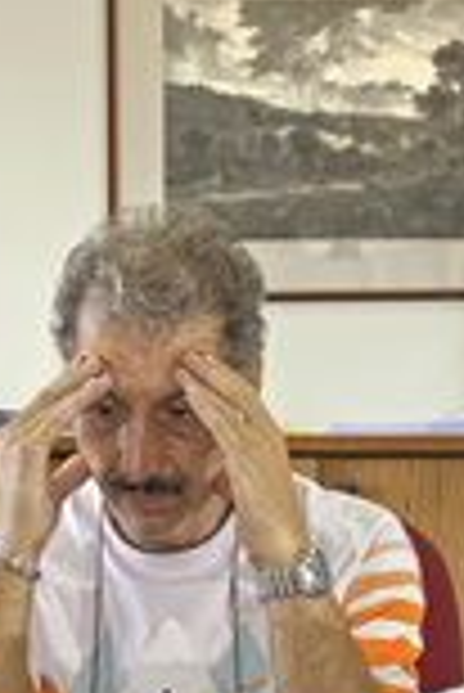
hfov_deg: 9.9
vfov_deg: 14.8
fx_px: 2662
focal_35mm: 138
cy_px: 448
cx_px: 20
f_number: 4.8
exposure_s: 1/60
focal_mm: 50
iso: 400
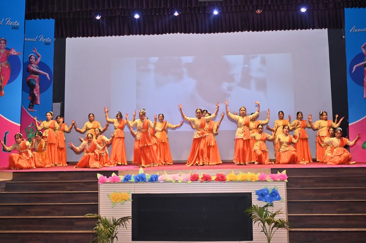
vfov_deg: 35.9
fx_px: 376
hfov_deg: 51.9
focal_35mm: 37
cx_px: 183
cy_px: 122
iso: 1250
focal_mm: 37
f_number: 5
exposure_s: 1/200
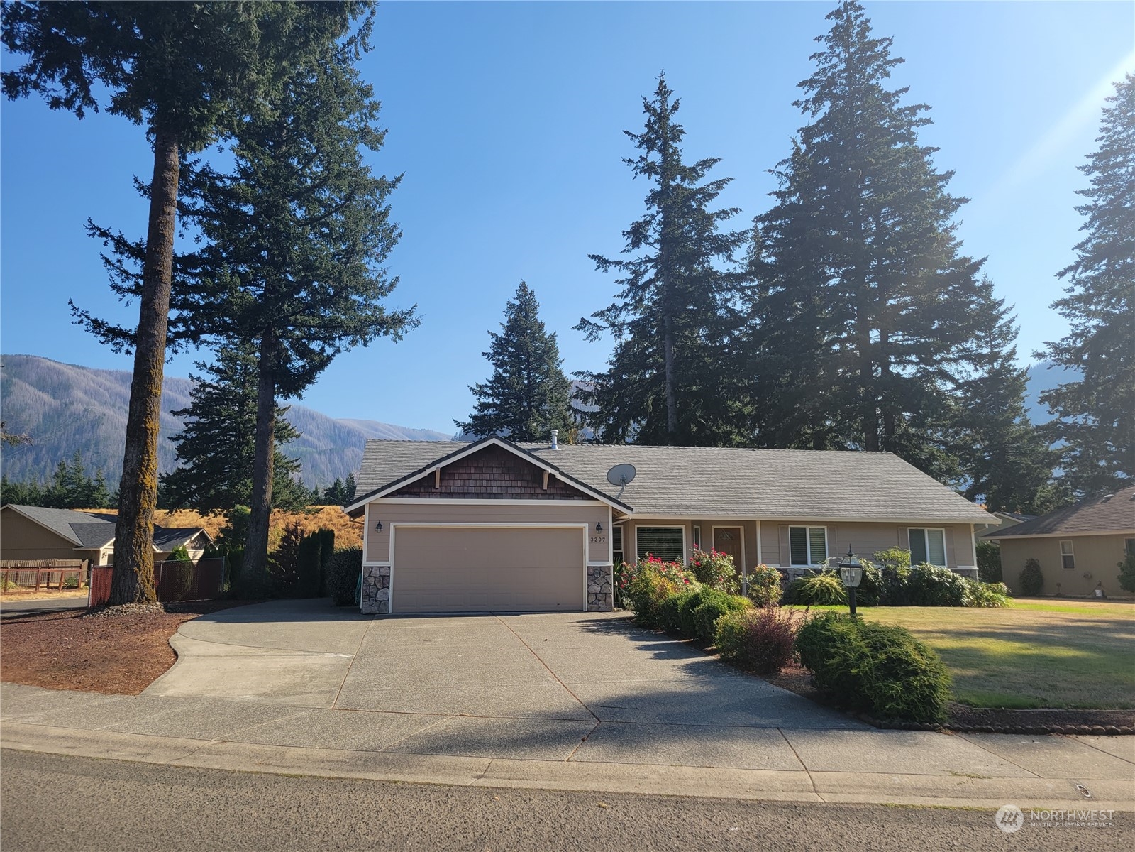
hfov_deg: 67.3
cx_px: 568
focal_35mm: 26
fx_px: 852
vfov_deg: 53.1
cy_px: 426
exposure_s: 1/1834
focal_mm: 5.4
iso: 40
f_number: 1.8
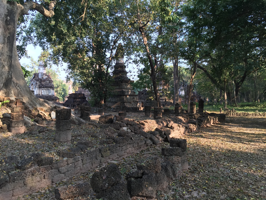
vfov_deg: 48.2
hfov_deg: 61.7
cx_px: 133
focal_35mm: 29
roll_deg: -0.8
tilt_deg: -0.8
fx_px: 223
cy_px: 100
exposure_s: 1/120
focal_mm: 4.15
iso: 32
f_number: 2.2
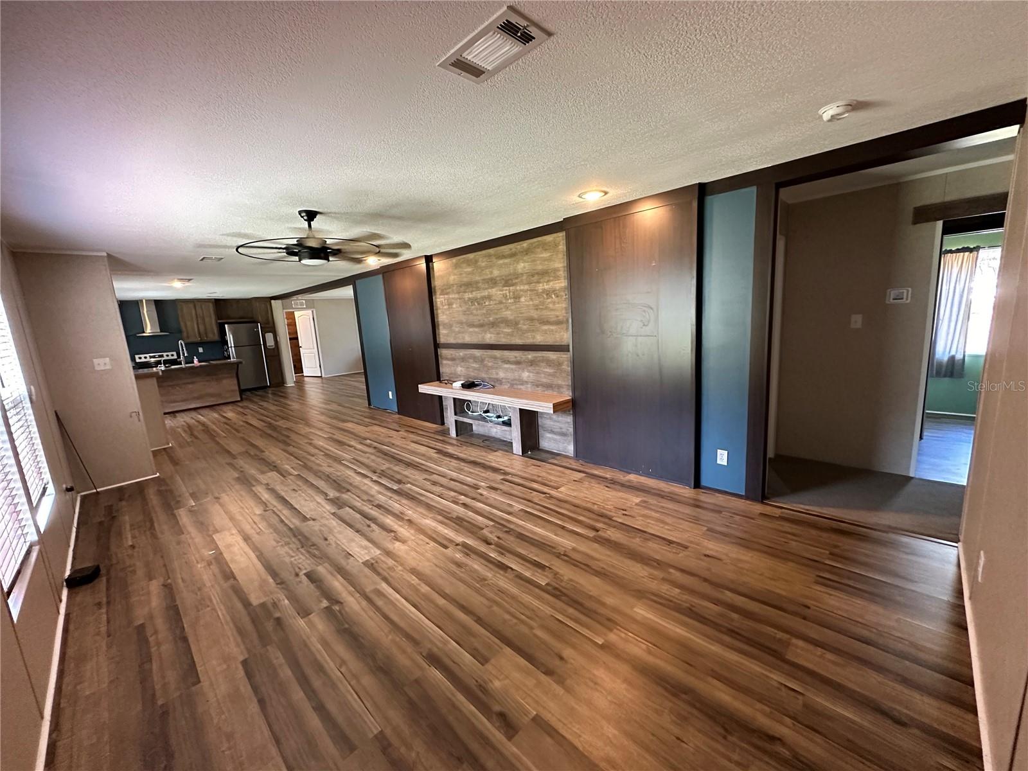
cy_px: 386
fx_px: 416
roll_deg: +3.5
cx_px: 514
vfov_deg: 85.7
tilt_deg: -9.5
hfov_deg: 102.1
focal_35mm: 14
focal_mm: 2.22
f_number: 2.2
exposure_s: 1/60
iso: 500
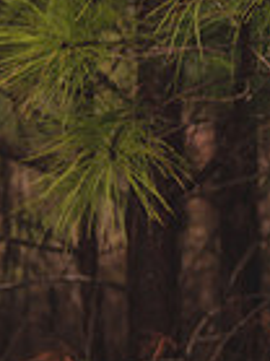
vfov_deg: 9.4
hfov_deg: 6.6
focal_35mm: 209
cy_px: 45
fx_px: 2177
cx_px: 750
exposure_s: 1/160
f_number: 5.6
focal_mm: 52
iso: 200
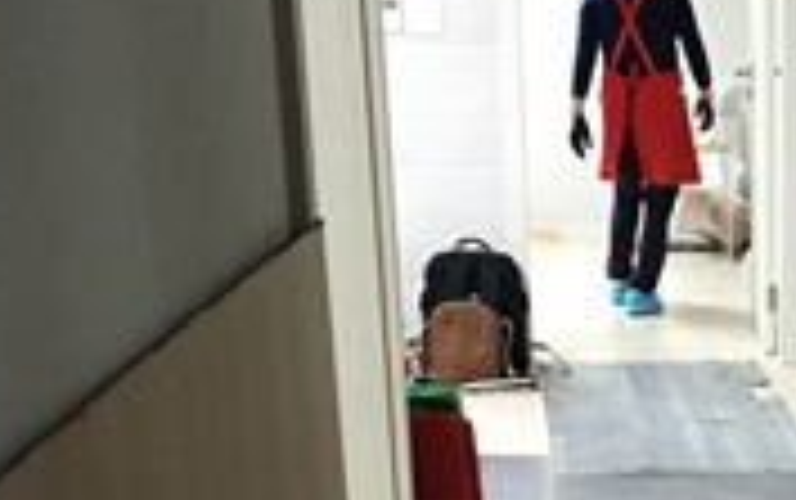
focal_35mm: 97
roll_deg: -0.9
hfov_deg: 20.6
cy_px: 806
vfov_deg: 12.7
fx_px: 2106
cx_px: 836
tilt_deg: -22.9
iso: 160
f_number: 2.2
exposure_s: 1/30
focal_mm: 4.15
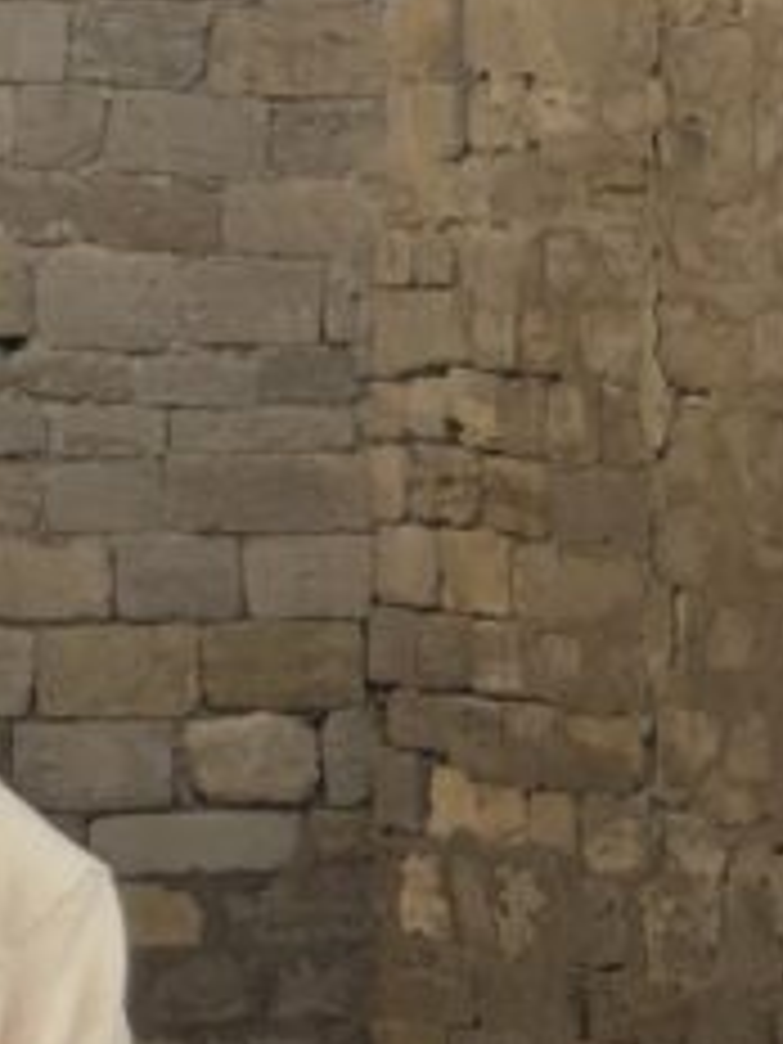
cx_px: -306
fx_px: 11219
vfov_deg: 5.3
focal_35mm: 372
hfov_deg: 4.0
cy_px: 639
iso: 50
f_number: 2.8
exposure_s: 1/1318
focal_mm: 15.66
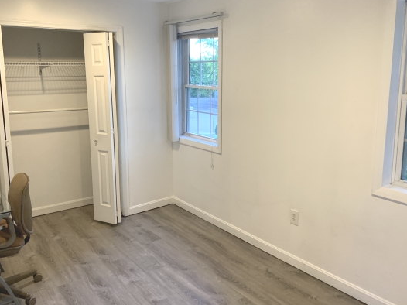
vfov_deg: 49.7
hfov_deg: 63.5
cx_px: 197
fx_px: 329
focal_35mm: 28
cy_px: 139
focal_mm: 4
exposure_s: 1/30
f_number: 3
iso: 160
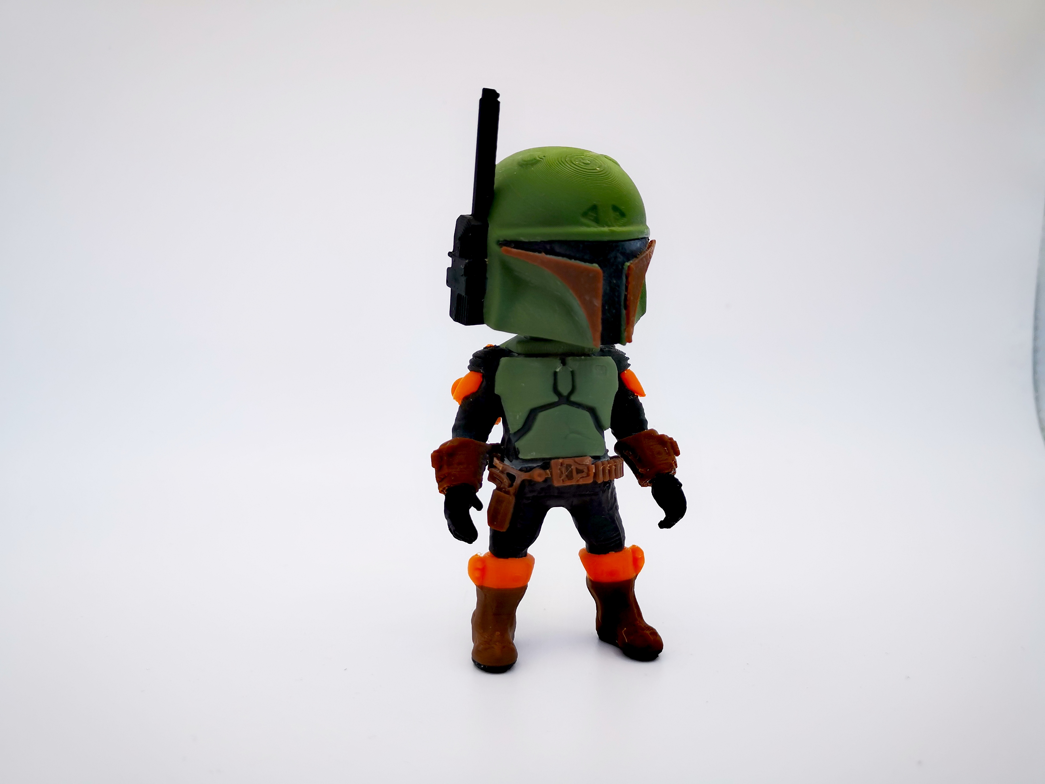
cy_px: 392
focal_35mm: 27
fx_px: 815
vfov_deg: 51.4
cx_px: 522
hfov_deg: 65.3
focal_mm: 4.75
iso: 50
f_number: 1.8
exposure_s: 1/389
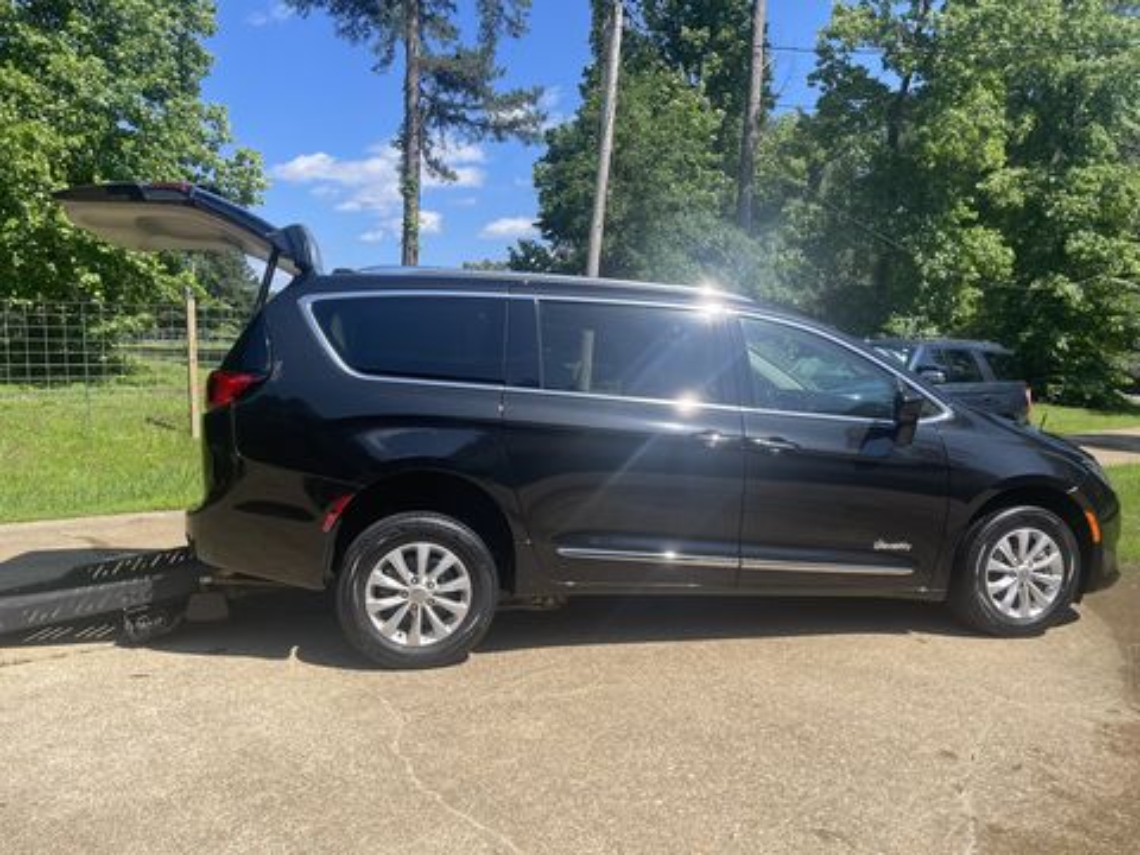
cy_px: 428
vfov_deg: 54.9
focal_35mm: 25
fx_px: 823
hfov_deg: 69.4
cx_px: 570
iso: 32
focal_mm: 5.1
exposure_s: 1/2387
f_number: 1.6
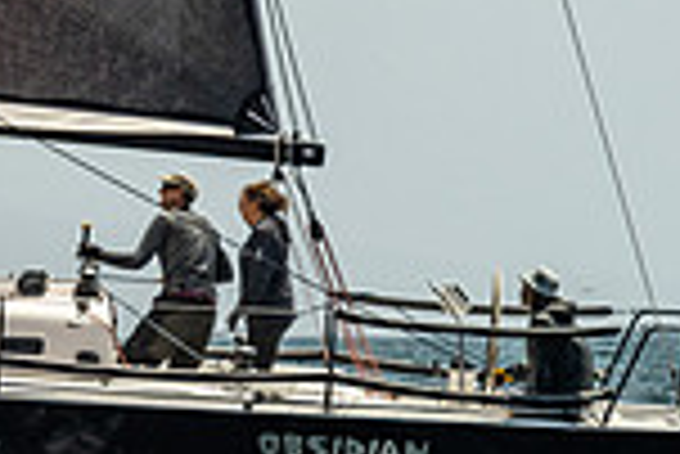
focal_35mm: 683
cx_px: -535
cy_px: -91
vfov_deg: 2.0
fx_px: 12913
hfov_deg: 3.0
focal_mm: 140
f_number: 6.3
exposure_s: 1/1250
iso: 320
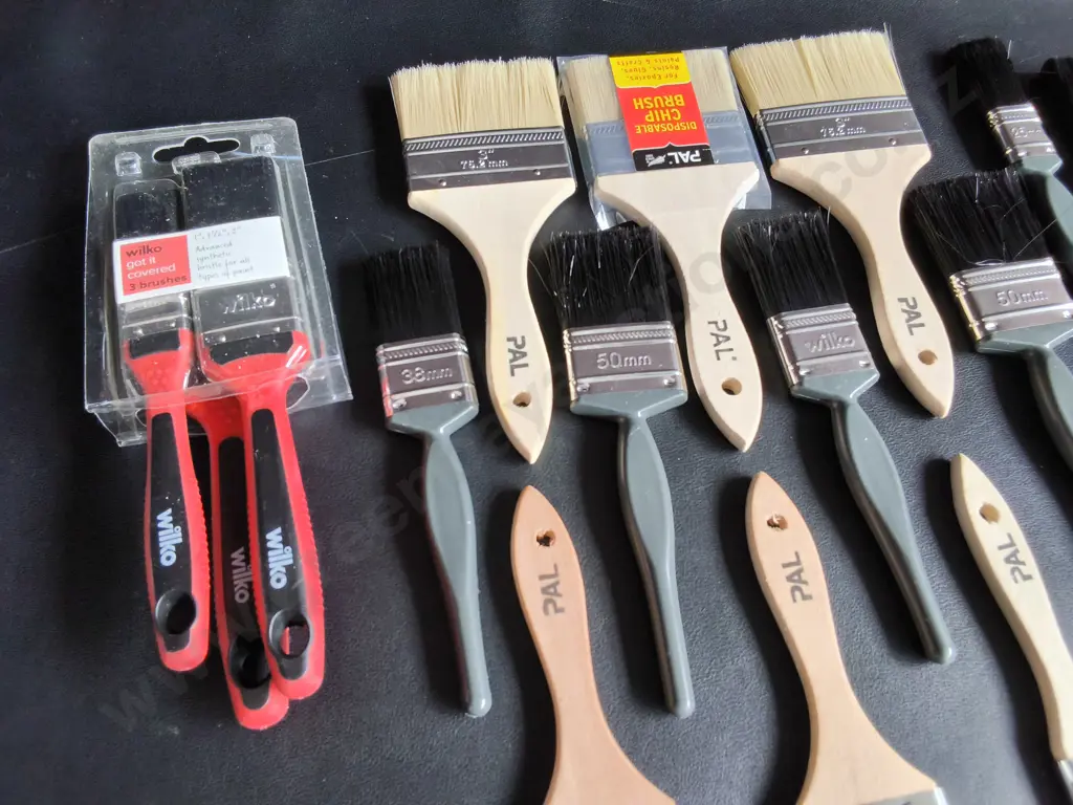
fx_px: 837
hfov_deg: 65.3
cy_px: 402
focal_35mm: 27
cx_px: 536
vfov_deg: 51.4
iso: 100
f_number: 2
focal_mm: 2.87
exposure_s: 1/100
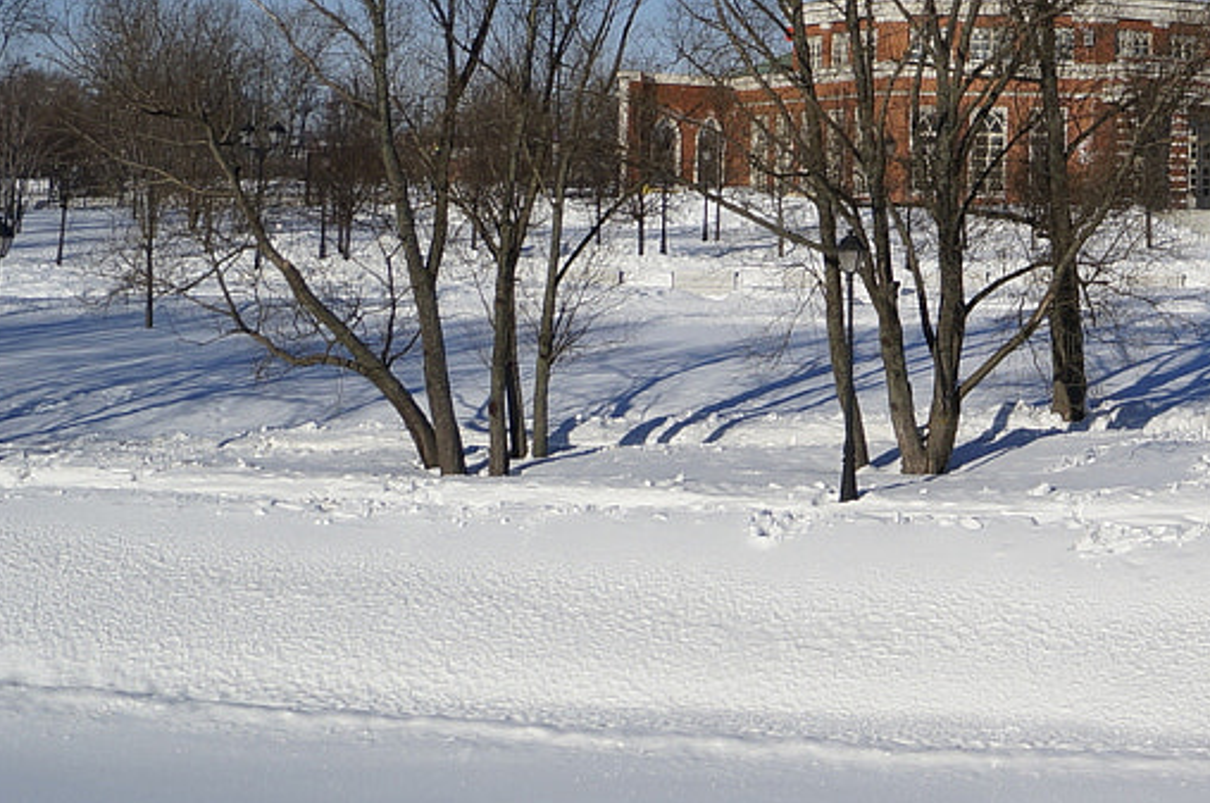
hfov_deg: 22.3
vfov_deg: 15.8
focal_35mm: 85
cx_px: 1410
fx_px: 2852
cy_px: 74
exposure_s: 1/4000
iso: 100
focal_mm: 18
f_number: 3.5
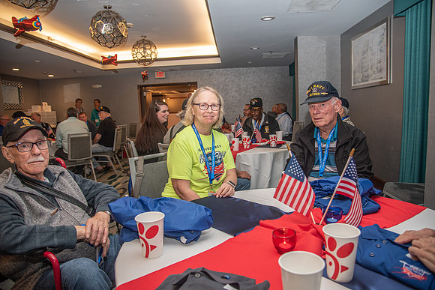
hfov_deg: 73.7
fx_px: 290
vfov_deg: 53.2
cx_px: 218
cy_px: 145
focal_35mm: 24
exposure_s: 1/100
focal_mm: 24
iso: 640
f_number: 4
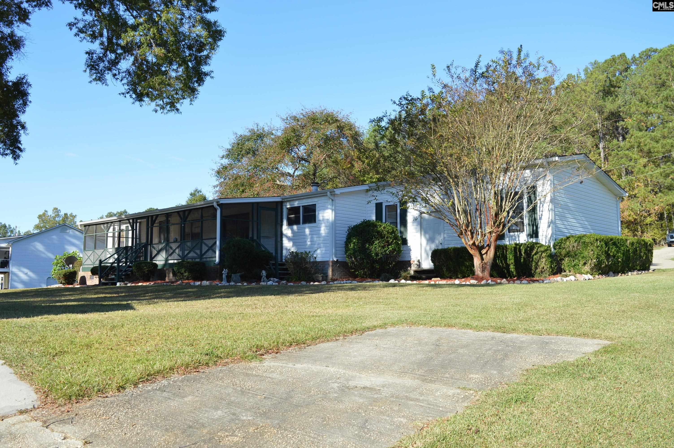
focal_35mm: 33
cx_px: 337
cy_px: 224
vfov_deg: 39.9
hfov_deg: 57.3
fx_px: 617
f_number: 7.1
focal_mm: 22
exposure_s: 1/200
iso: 100
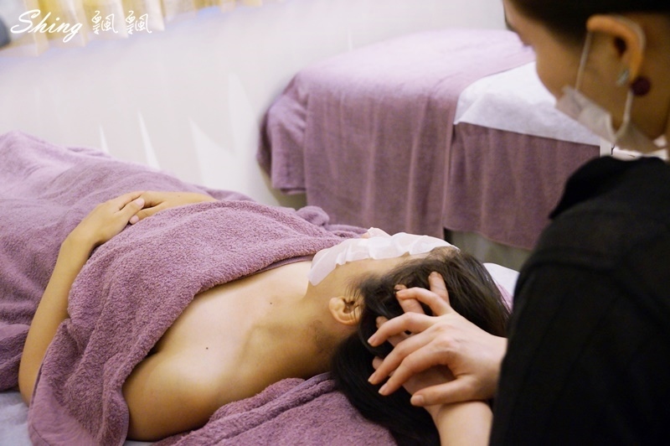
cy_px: 223
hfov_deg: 43.6
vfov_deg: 29.8
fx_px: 837
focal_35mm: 45
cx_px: 335
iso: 1250
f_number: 4.5
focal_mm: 30
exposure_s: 1/60
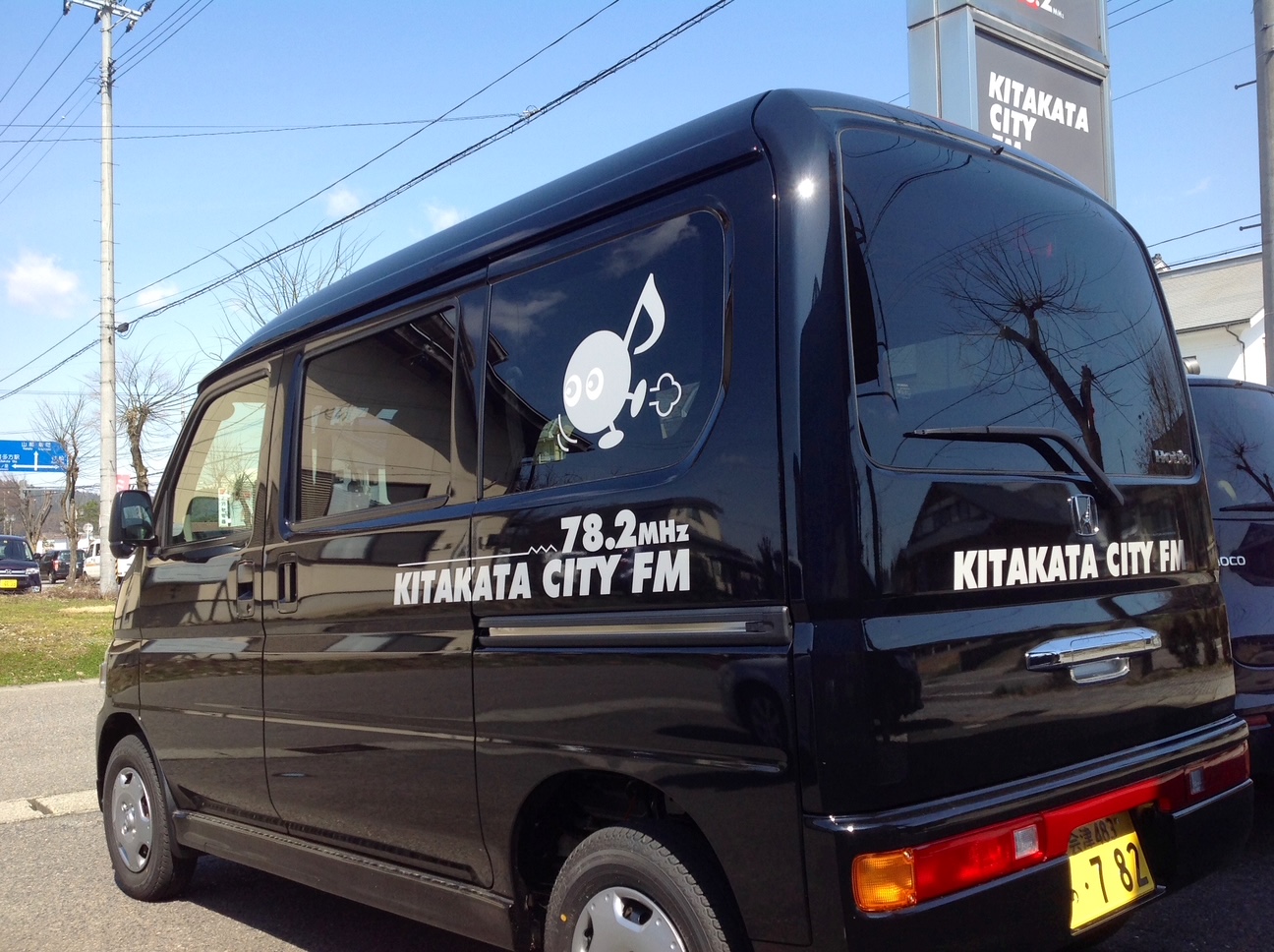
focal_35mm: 35
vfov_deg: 40.6
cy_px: 476
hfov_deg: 52.7
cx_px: 637
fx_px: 1286
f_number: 2.4
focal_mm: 4.28
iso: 50
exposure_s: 1/1008
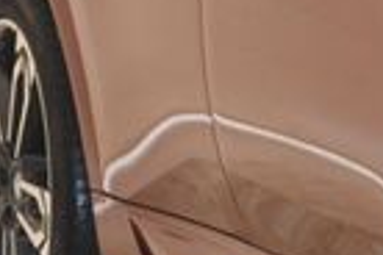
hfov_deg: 2.6
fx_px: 8330
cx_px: 994
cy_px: -35
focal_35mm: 783
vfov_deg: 1.8
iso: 640
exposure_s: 1/20
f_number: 5.3
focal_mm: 90
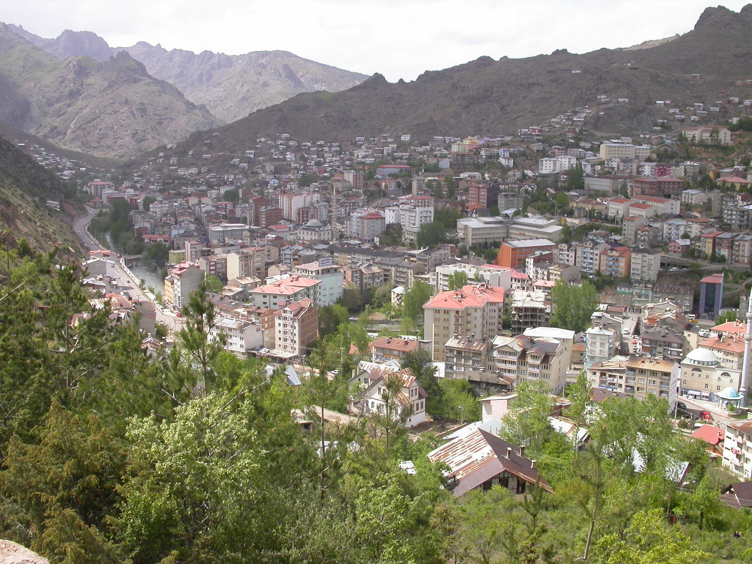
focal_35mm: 38
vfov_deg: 37.7
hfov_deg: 49.0
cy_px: 282
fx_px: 826
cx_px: 376
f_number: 6.7
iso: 100
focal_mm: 7.85
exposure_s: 1/250
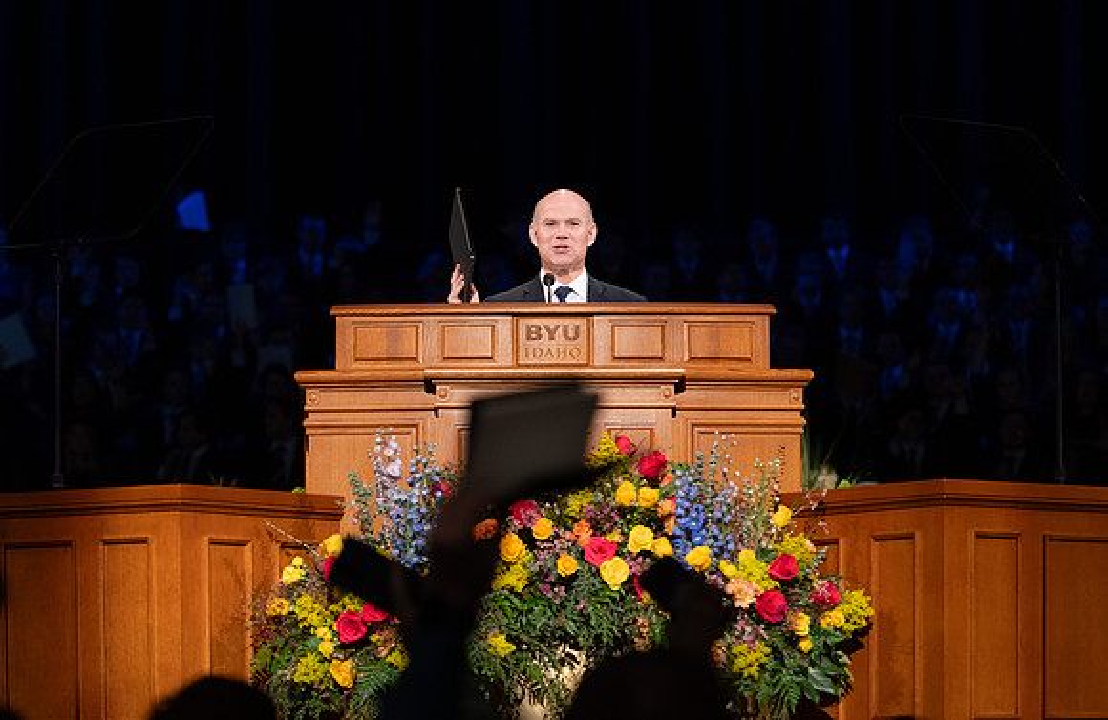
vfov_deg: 9.4
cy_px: 353
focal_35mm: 143
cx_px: 551
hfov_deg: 14.5
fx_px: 4358
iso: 1000
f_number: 3.2
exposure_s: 1/320
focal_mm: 122
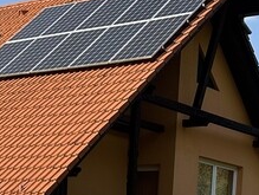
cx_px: 148
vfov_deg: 12.7
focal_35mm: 112
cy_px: 279
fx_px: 839
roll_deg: -3.2
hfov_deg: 17.5
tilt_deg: -0.8
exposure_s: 1/1412
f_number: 1.78
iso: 80
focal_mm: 6.86
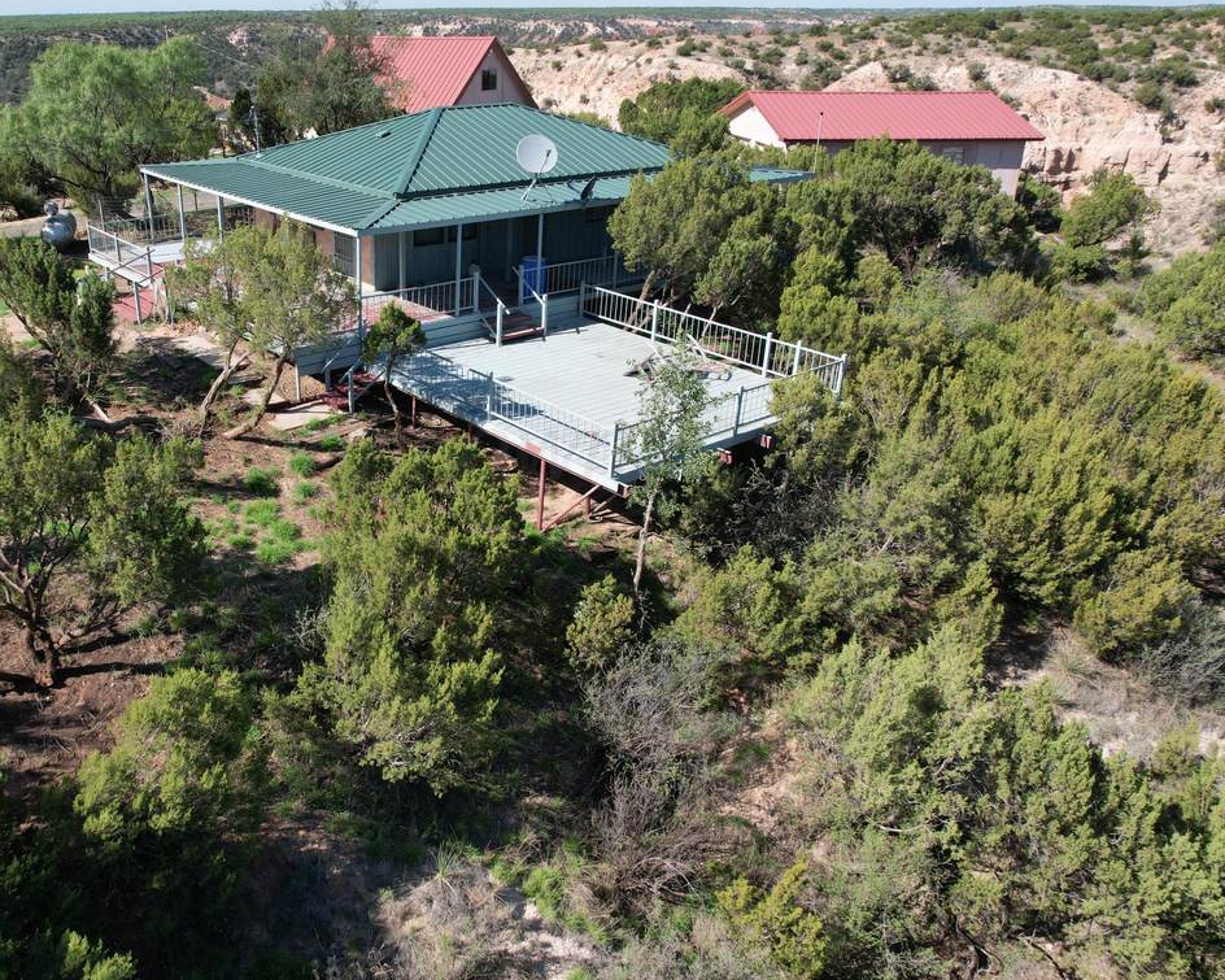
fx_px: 1015
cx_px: 415
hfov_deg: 60.8
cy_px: 454
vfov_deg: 51.5
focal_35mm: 28
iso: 110
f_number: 2.8
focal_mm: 8.38
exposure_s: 1/1500
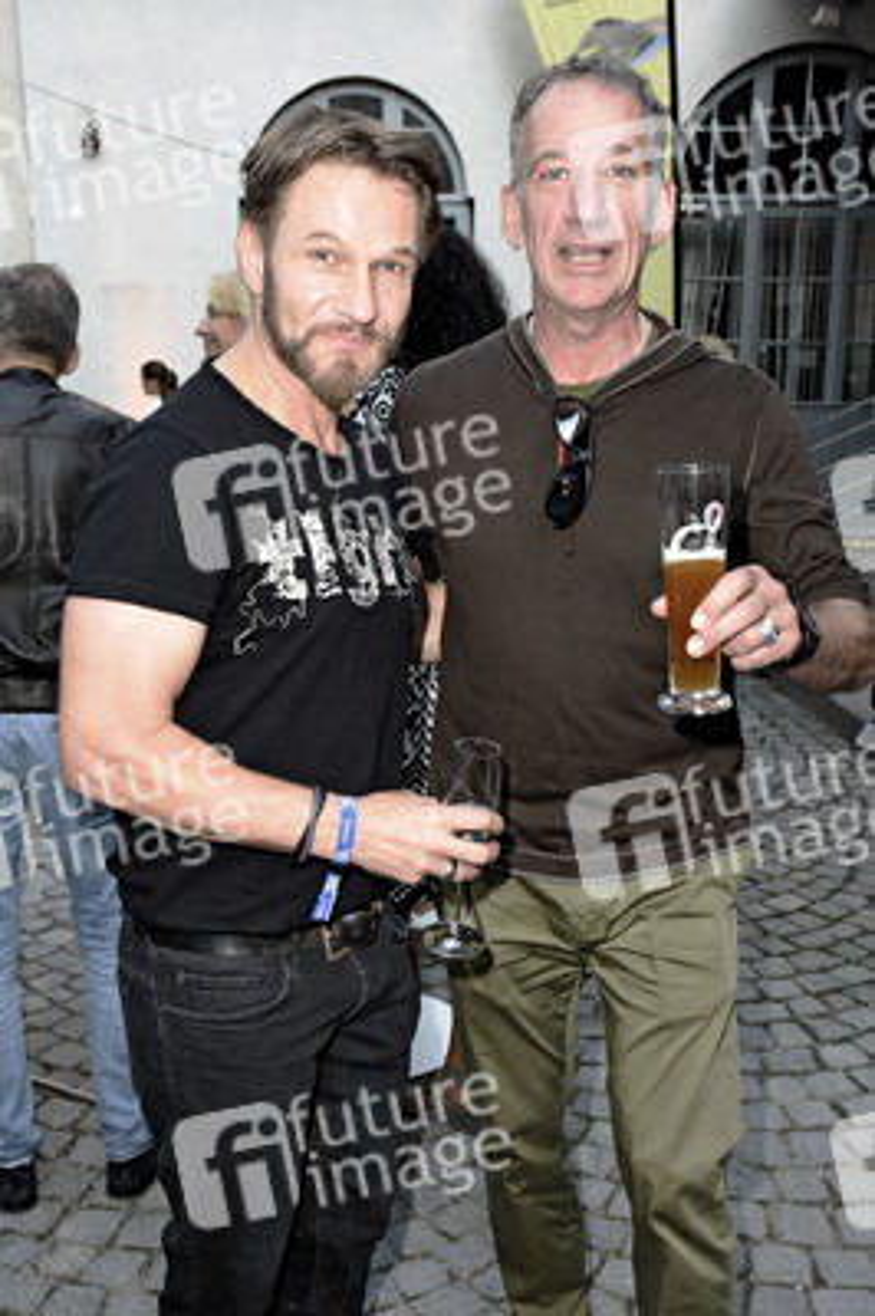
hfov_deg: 38.3
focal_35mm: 34
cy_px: 658
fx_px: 1260
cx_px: 438
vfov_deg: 55.1
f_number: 6.3
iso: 800
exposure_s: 1/100
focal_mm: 23
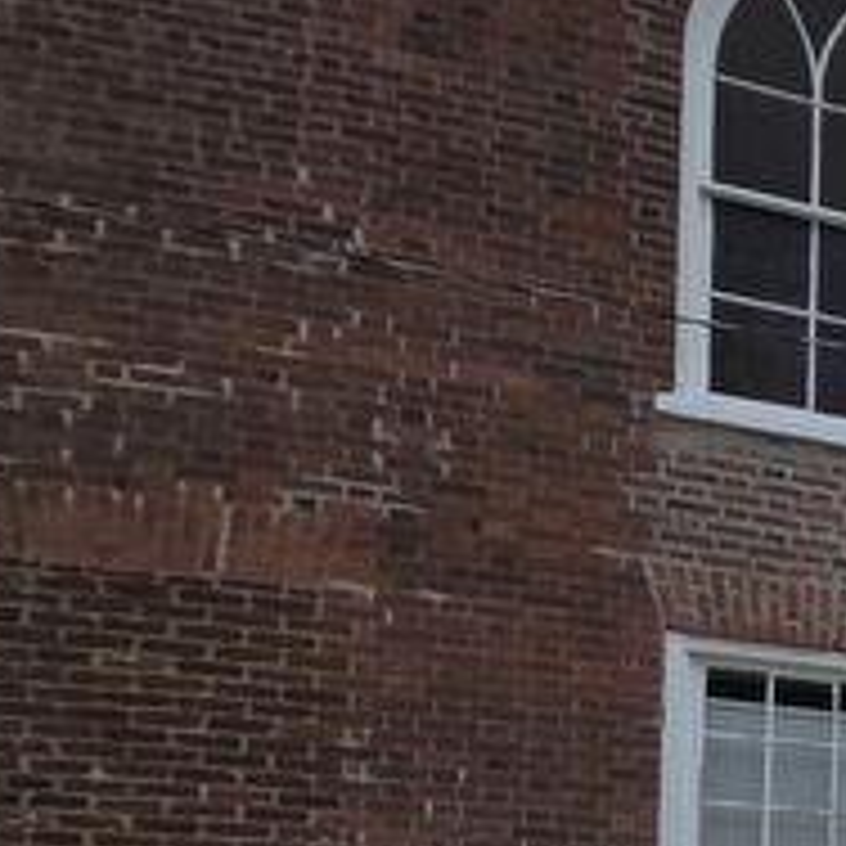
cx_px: 1660
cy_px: 1080
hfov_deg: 19.8
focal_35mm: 49
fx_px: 1355
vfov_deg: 28.8
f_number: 2.2
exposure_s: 1/2593
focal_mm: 2.2
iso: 50
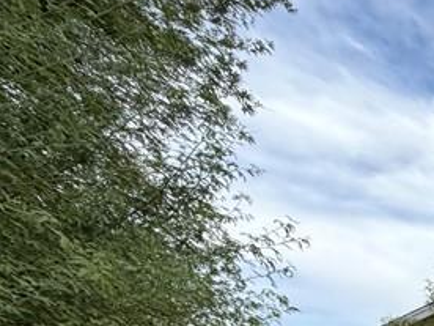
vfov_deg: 22.4
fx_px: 652
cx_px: 791
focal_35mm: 52
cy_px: 504
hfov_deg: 21.8
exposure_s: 1/694
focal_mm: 2.22
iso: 40
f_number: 2.2
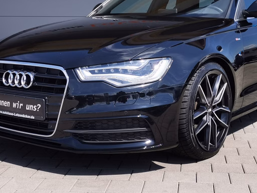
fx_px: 453
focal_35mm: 61
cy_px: 58
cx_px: 152
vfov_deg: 23.9
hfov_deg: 31.6
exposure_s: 1/2457
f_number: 1.8
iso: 50
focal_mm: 5.58
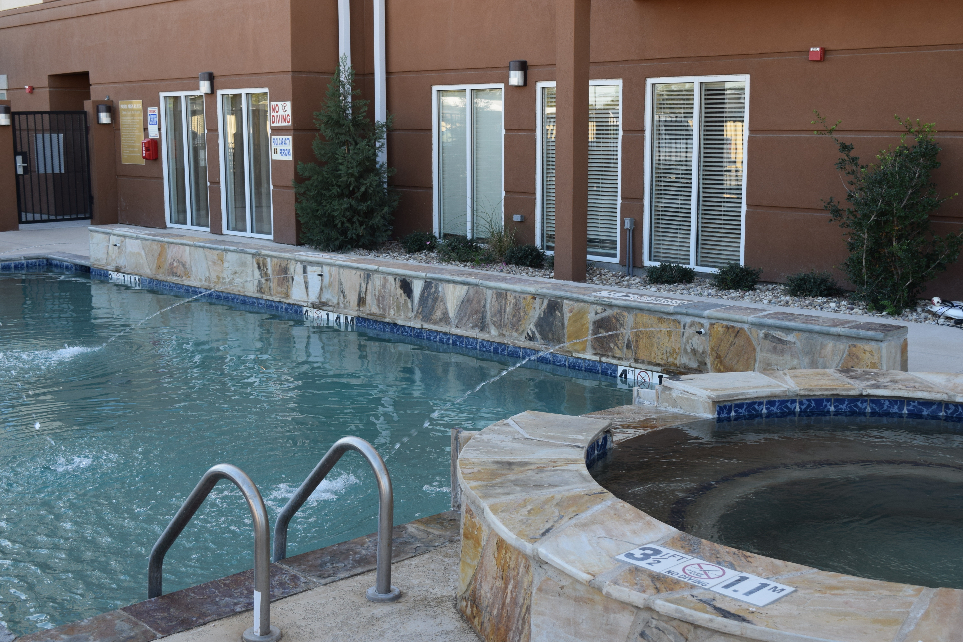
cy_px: 321
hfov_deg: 45.0
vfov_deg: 30.8
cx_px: 482
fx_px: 1164
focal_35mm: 44
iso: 400
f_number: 7.1
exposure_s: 1/200
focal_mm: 29
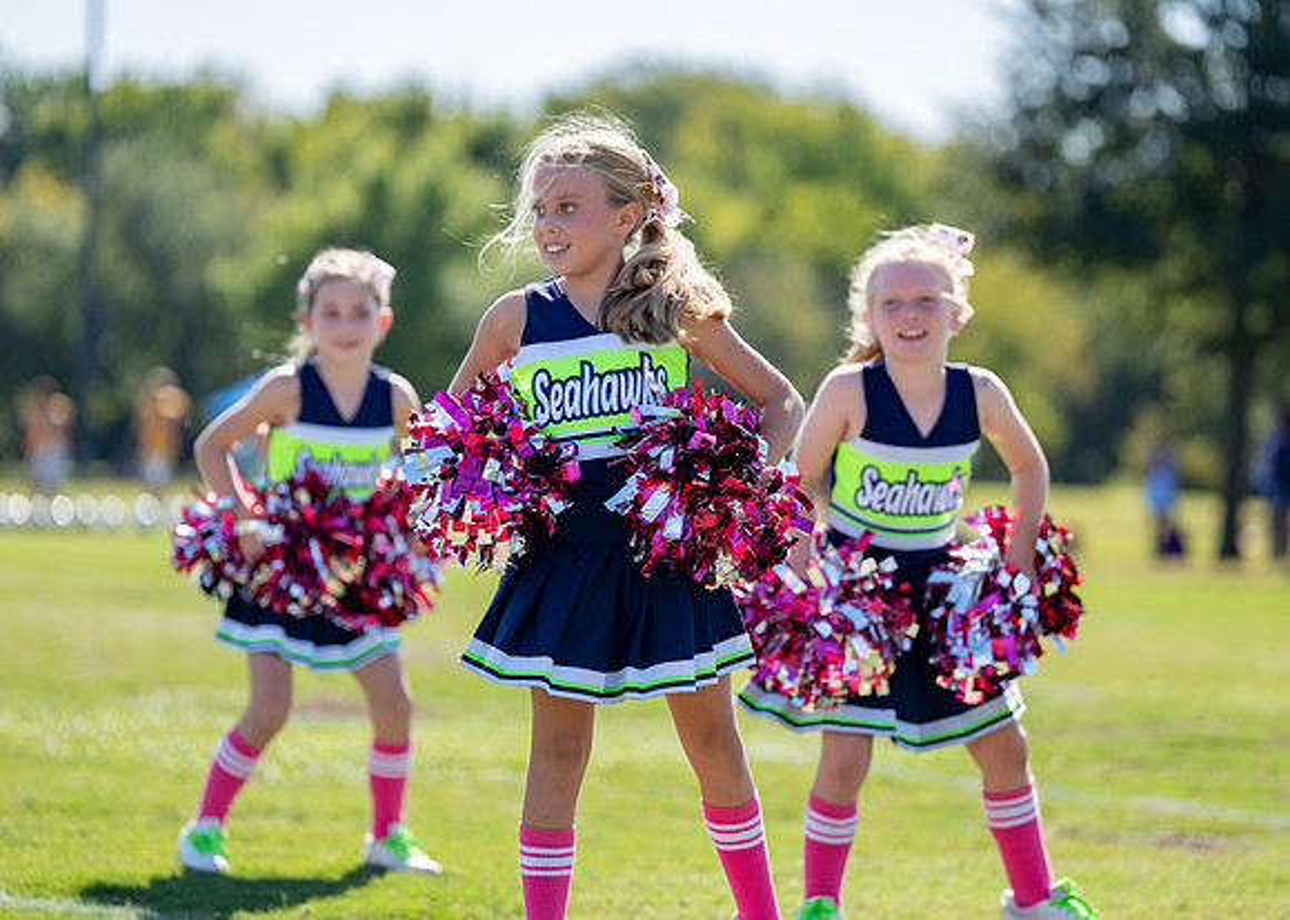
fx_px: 6579
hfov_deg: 11.2
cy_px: 422
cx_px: 654
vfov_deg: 8.0
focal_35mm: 180
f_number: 2.8
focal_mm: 156
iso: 200
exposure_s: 1/2000
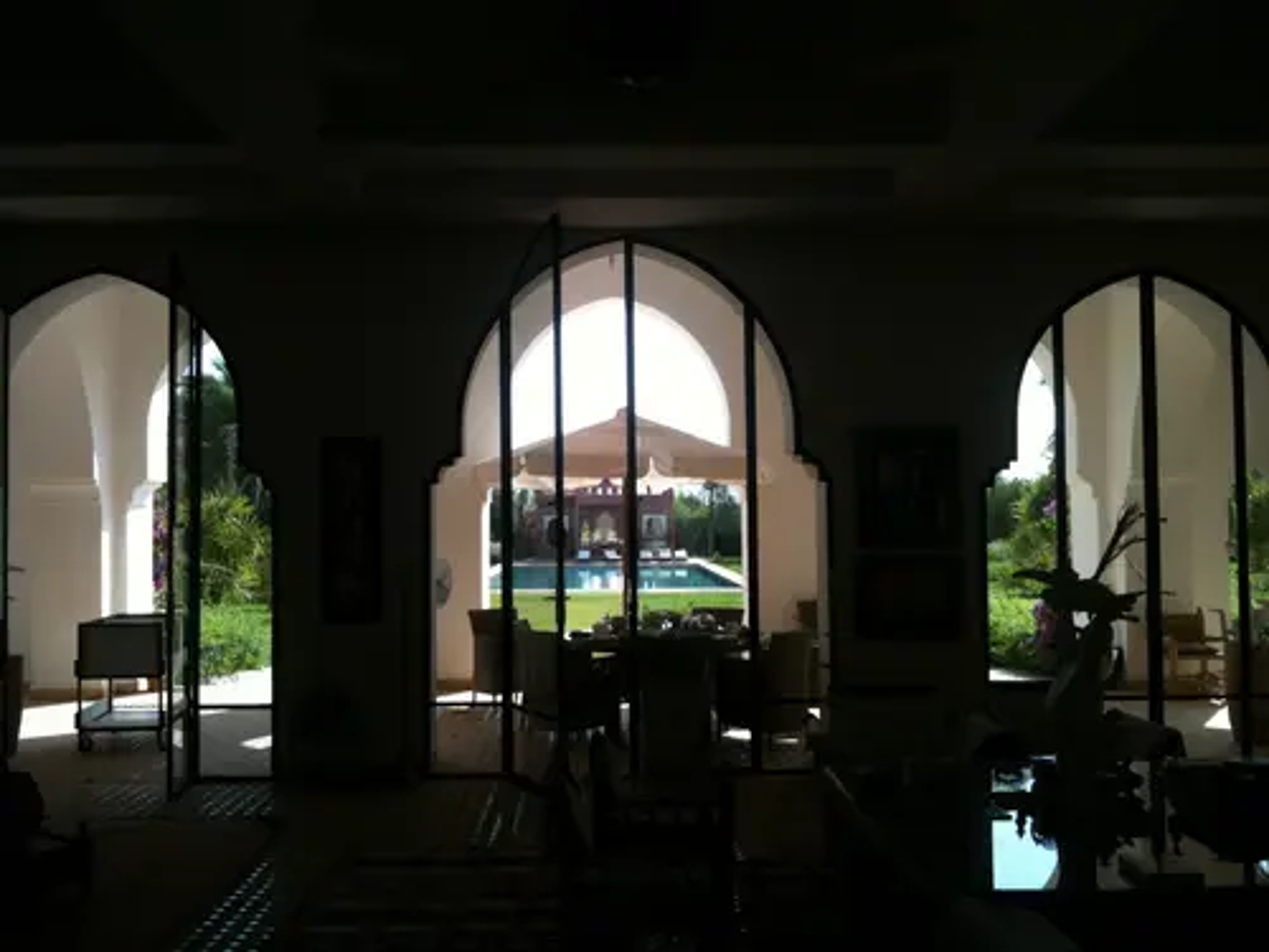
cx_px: 634
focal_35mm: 35
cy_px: 476
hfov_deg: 52.6
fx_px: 1283
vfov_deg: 40.7
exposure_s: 1/625
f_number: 2.8
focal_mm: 3.85
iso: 64
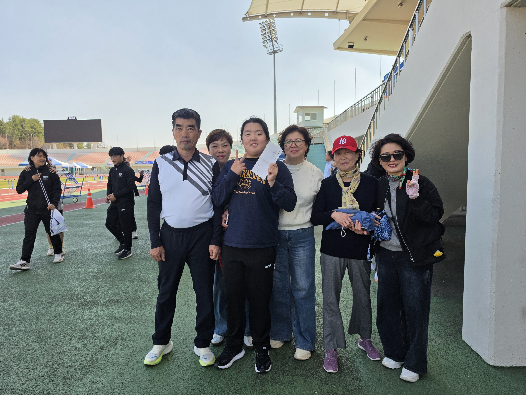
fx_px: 349
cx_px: 263
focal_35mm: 23
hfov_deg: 73.9
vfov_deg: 58.9
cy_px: 198
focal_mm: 6.5
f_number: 1.4
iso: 64
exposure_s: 1/6352
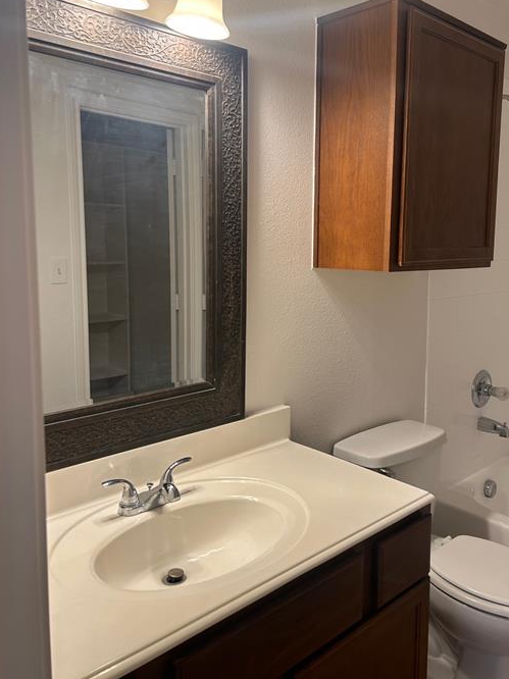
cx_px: 288
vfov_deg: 59.8
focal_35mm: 30
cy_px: 296
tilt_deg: -6.0
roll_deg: +0.0
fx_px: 589
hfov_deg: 46.7
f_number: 1.5
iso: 50
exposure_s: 1/120
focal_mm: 5.7
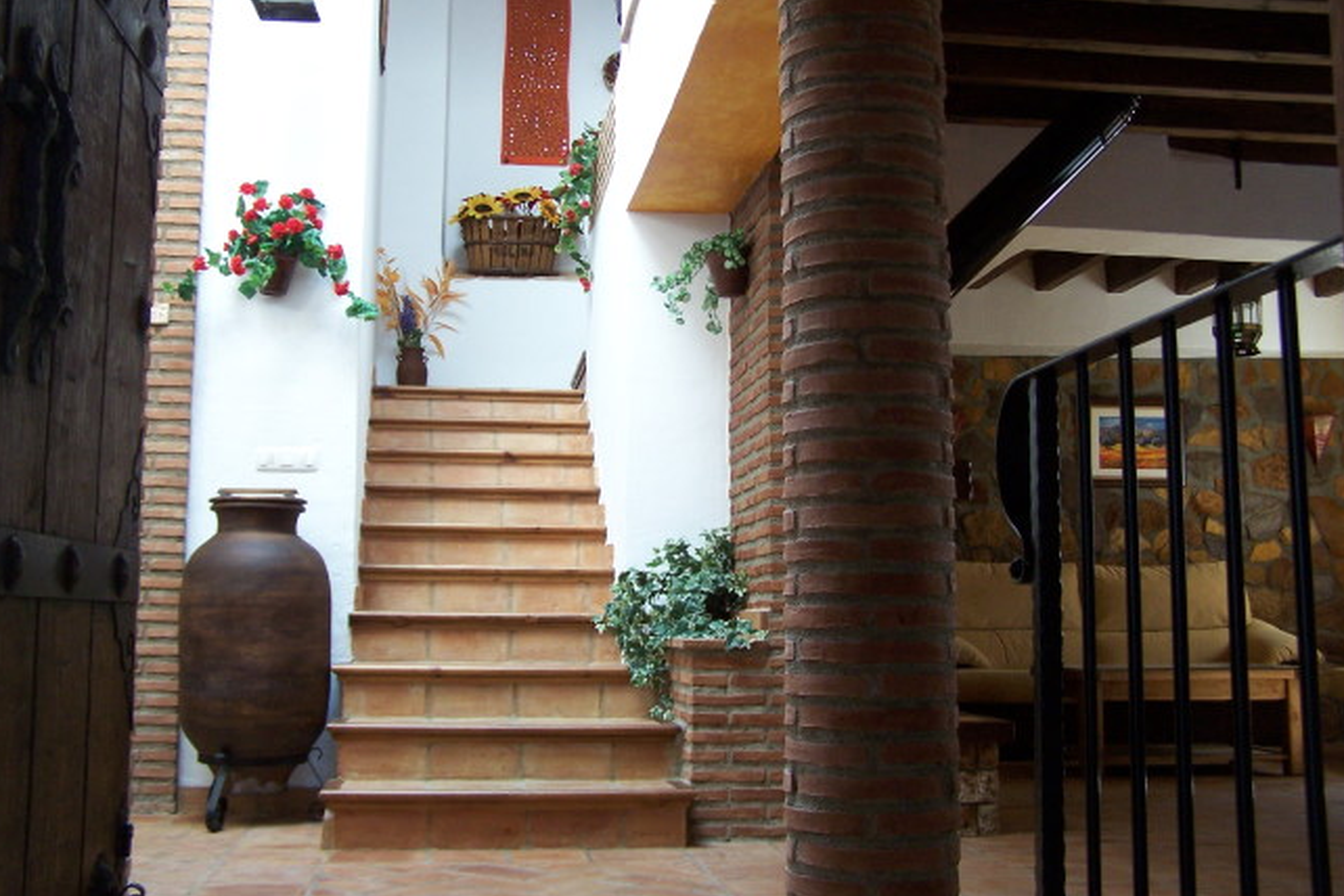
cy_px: 404
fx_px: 1493
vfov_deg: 33.4
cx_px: 670
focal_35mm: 40
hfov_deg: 48.5
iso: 140
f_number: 2.8
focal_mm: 6.3
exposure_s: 1/20
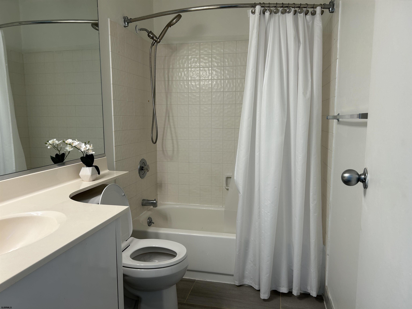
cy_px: 154
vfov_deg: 53.1
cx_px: 206
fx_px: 309
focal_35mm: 26
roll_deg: +0.3
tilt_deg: -6.1
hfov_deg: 67.3
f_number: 1.5
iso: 40
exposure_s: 1/160
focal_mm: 5.7
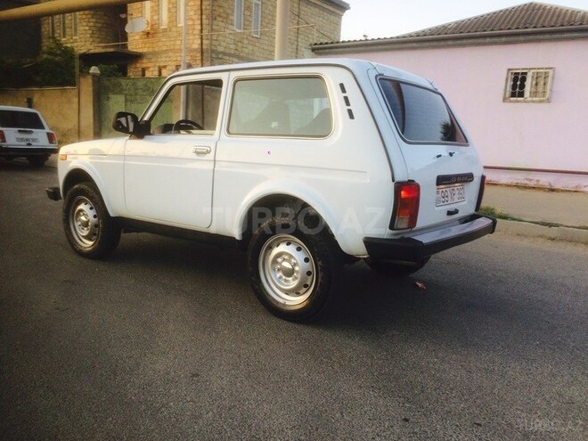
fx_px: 493
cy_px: 220
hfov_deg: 61.7
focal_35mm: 29
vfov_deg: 48.2
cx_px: 294
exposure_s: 1/100
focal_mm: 4.15
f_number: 2.2
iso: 32
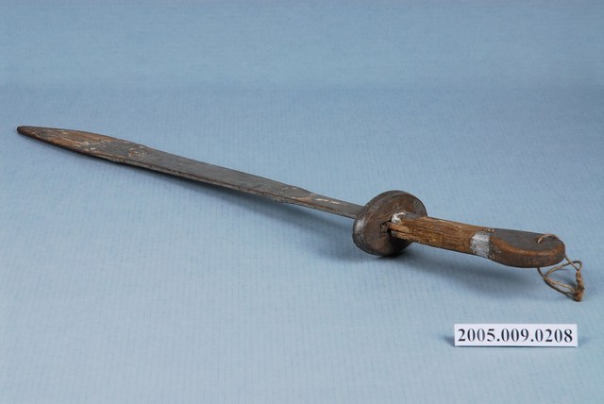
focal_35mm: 98
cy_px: 202
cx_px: 302
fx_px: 1637
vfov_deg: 14.1
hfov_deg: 20.9
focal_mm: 65
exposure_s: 1/160
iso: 100
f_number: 11
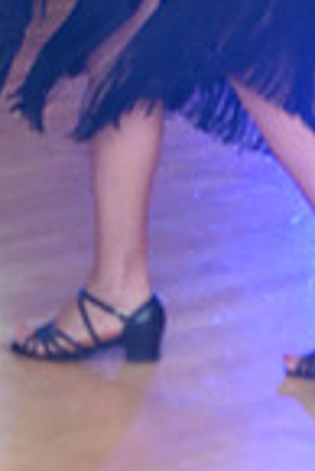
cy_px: -211
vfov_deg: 7.8
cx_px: 2
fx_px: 3404
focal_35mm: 260
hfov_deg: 5.3
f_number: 5
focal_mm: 65
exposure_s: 1/200
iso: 5000
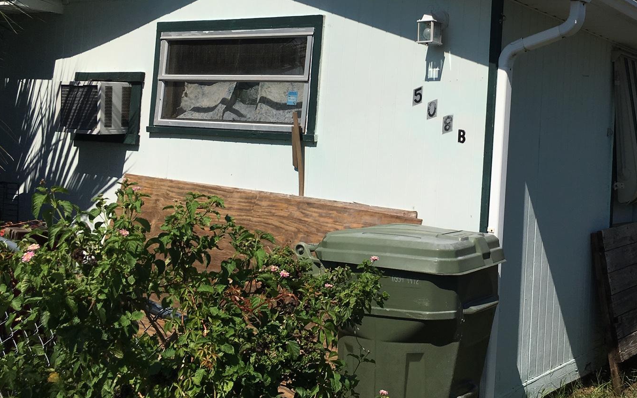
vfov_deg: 27.7
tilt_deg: +3.8
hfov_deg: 42.7
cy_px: 107
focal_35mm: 46
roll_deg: -3.4
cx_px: 444
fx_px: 799
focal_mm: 4.15
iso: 25
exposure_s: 1/4049
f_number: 2.2
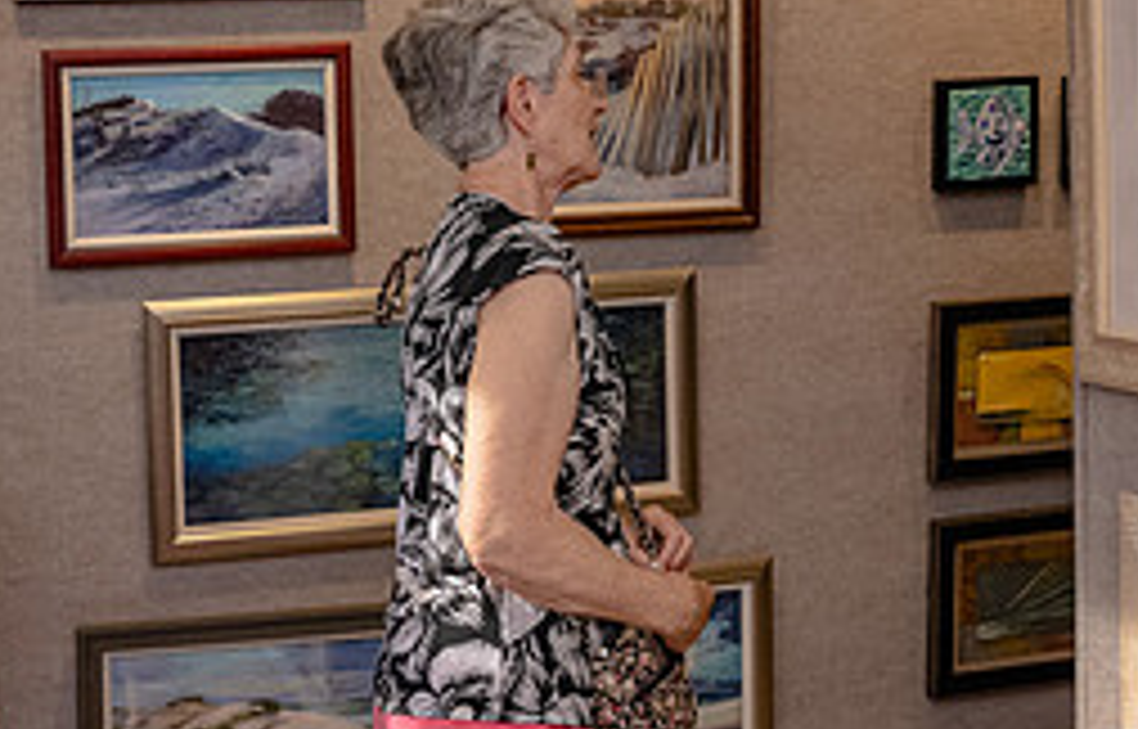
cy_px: 55
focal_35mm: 63
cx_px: 348
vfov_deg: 20.5
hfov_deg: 31.9
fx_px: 1967
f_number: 9
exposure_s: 1/160
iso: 3200
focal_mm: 24
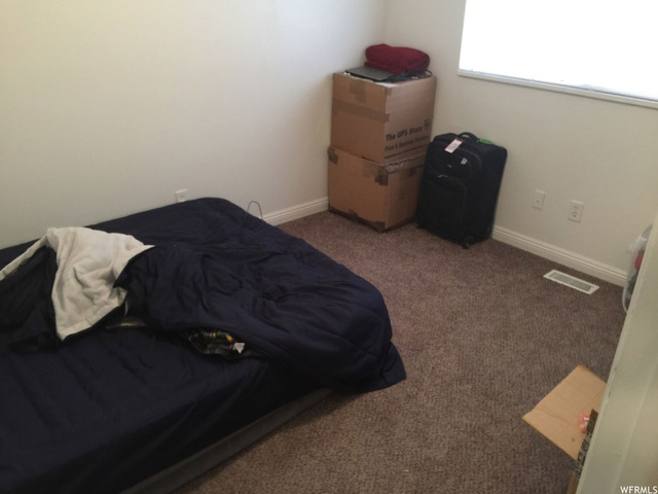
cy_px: 247
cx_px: 329
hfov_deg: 61.7
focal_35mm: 29
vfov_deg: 48.2
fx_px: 551
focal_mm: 4.15
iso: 80
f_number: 2.2
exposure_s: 1/4
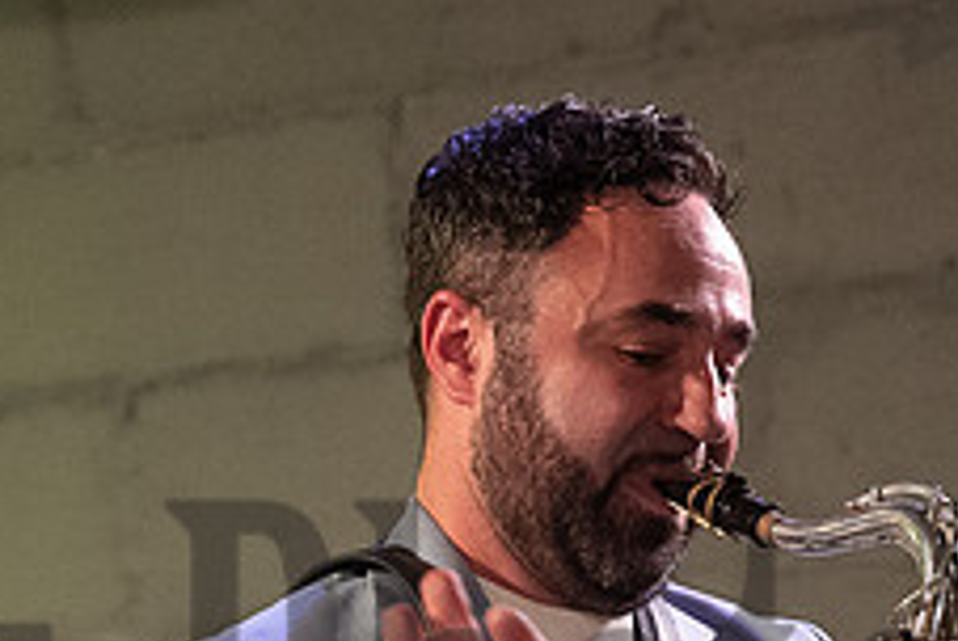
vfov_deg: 5.1
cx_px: 13
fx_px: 7141
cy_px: 774
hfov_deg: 7.6
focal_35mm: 268
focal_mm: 70
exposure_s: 1/250
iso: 5000
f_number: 2.8
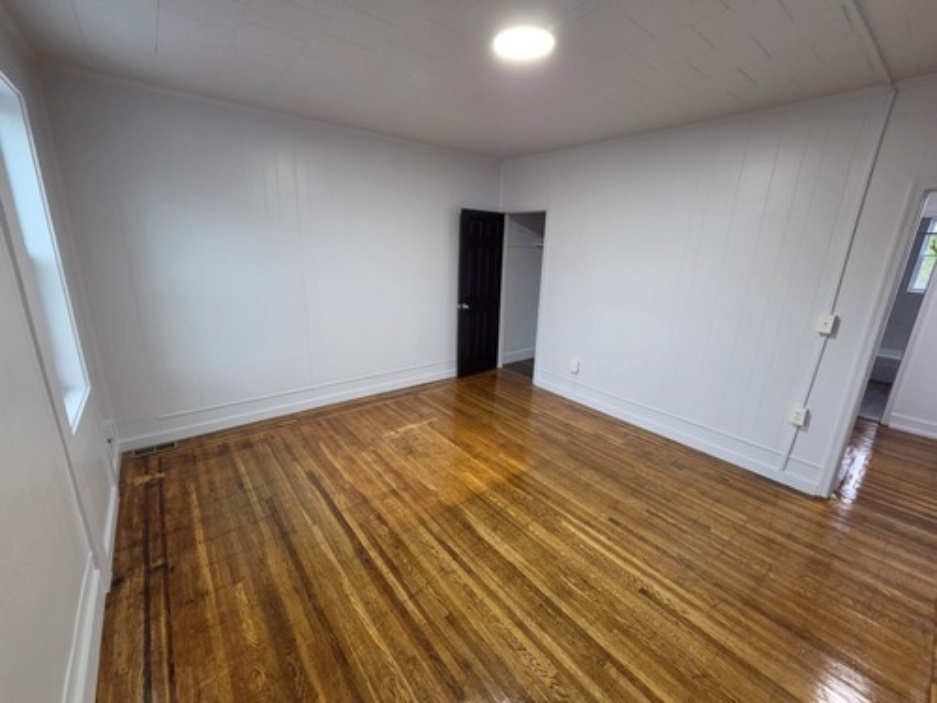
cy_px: 352
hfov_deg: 106.2
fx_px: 352
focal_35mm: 13
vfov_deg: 89.9
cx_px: 468
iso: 400
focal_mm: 2.2
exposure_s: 1/60
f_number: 2.2
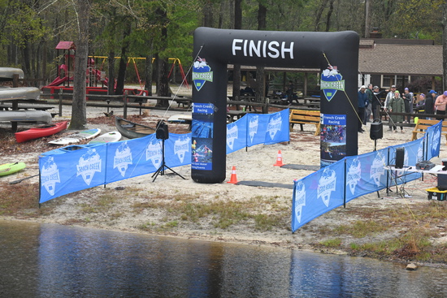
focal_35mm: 92
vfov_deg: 14.9
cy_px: 149
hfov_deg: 22.1
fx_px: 1143
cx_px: 224
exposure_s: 1/400
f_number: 10
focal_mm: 92
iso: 2000
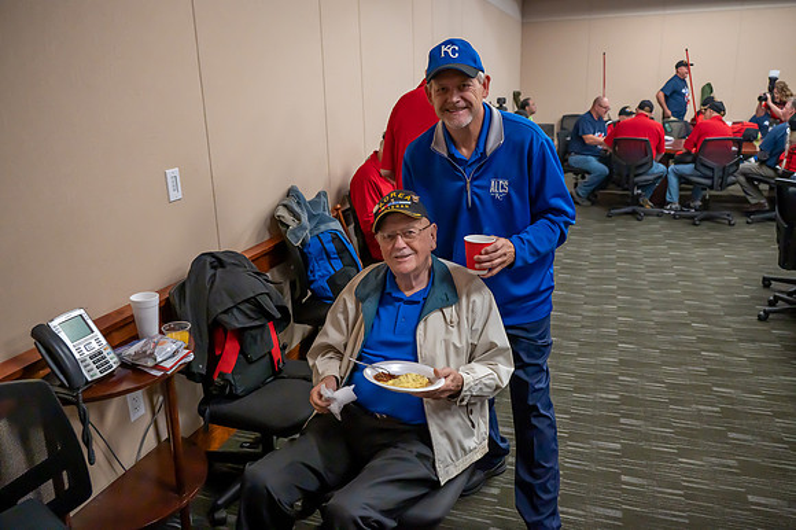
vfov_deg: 45.6
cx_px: 398
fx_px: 630
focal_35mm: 28
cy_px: 265
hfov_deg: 64.6
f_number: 5
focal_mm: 28.5
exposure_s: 1/160
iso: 1600
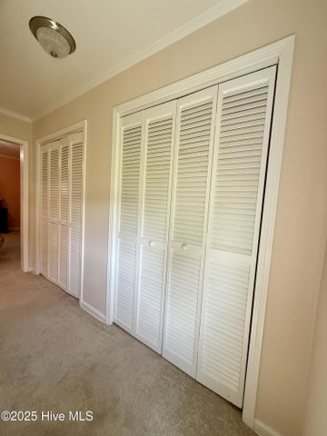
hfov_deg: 85.7
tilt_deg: -3.8
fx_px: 176
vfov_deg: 102.1
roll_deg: -4.2
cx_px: 164
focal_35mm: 14
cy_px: 218
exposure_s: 1/120
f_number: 2.2
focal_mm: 2.22
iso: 250
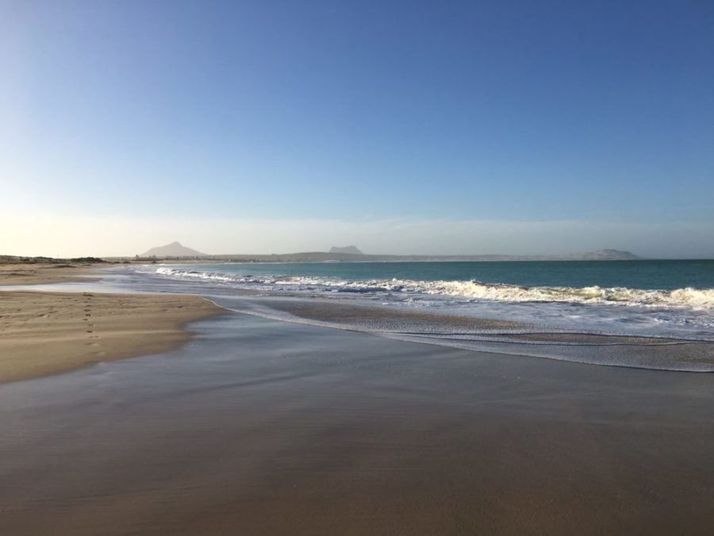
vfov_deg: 48.2
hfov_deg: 61.7
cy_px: 268
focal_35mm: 29
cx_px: 357
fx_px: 598
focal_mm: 4.15
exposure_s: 1/2331
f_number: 2.2
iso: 25
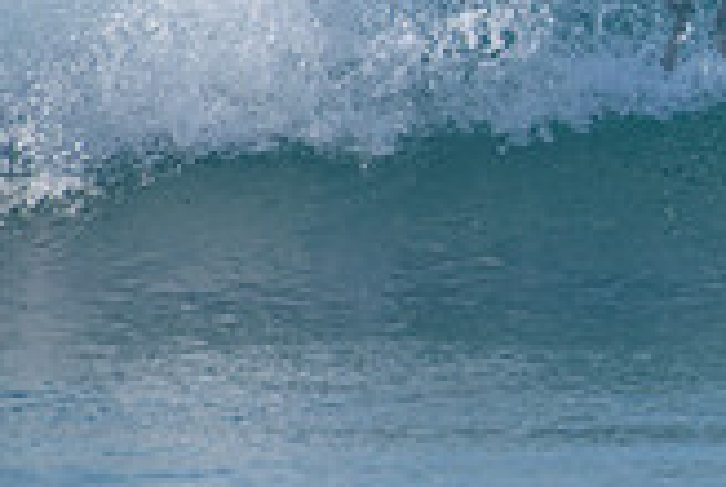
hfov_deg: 1.2
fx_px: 35699
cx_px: 1098
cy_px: -38
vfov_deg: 0.8
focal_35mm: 1767
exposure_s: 1/2000
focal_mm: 500
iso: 280
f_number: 5.6
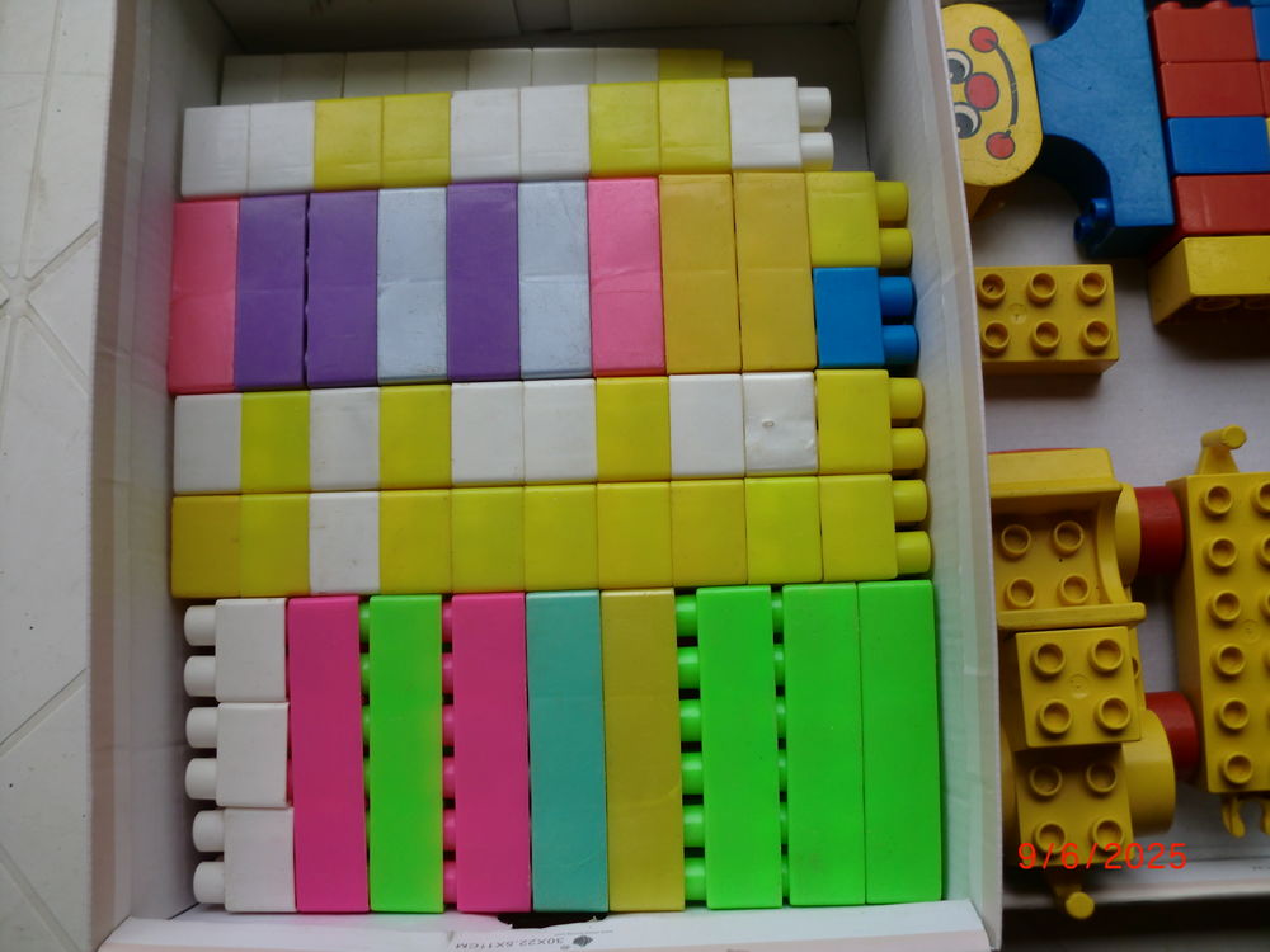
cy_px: 476
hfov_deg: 52.6
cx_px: 635
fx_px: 1284
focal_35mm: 35
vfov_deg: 40.7
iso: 64
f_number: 3.1
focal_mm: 6.3
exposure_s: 1/320
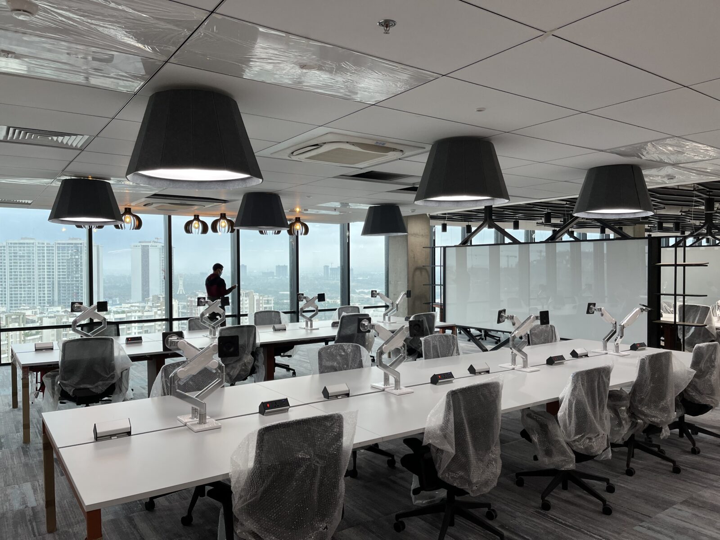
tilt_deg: -0.3
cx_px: 360
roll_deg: +0.8
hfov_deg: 67.3
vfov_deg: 53.1
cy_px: 270
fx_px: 541
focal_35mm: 26
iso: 64
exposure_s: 1/100
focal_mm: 5.1
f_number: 1.6
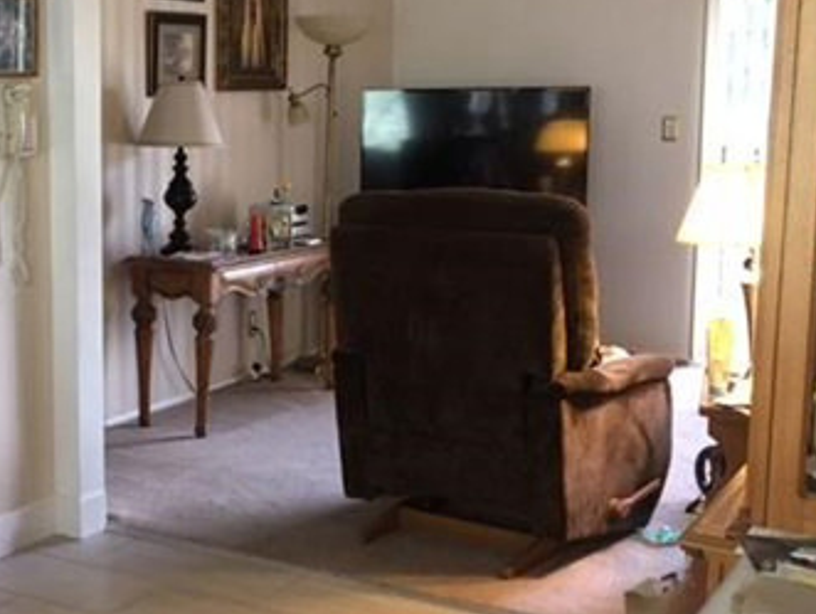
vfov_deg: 26.1
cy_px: 242
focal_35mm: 56
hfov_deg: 33.1
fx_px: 1322
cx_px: 133
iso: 125
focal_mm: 4.15
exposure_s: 1/30
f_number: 2.2
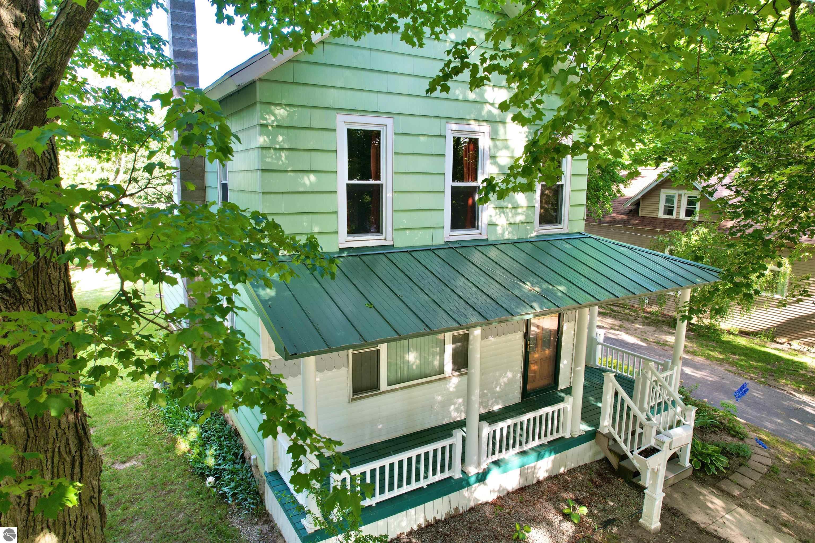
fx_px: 498
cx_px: 408
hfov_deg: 78.6
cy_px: 272
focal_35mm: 22
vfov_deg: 57.2
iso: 100
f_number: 2.8
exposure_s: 1/80
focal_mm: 8.38
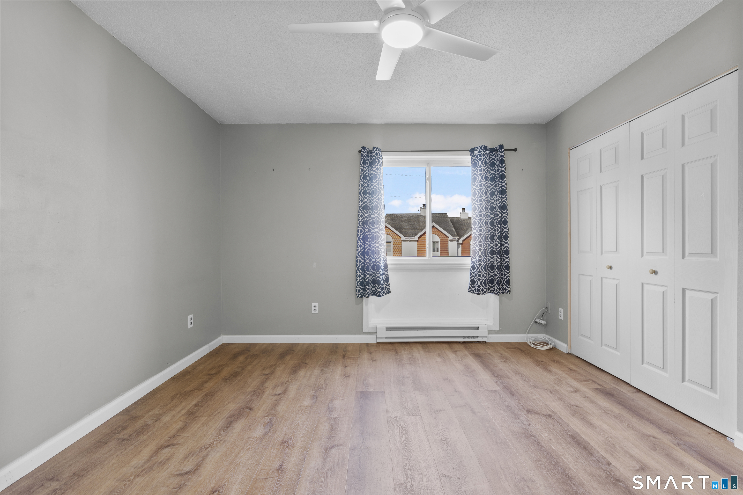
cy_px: 248
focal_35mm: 16
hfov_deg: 96.7
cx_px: 372
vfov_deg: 73.7
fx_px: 330
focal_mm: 16
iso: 250
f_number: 9
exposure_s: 2
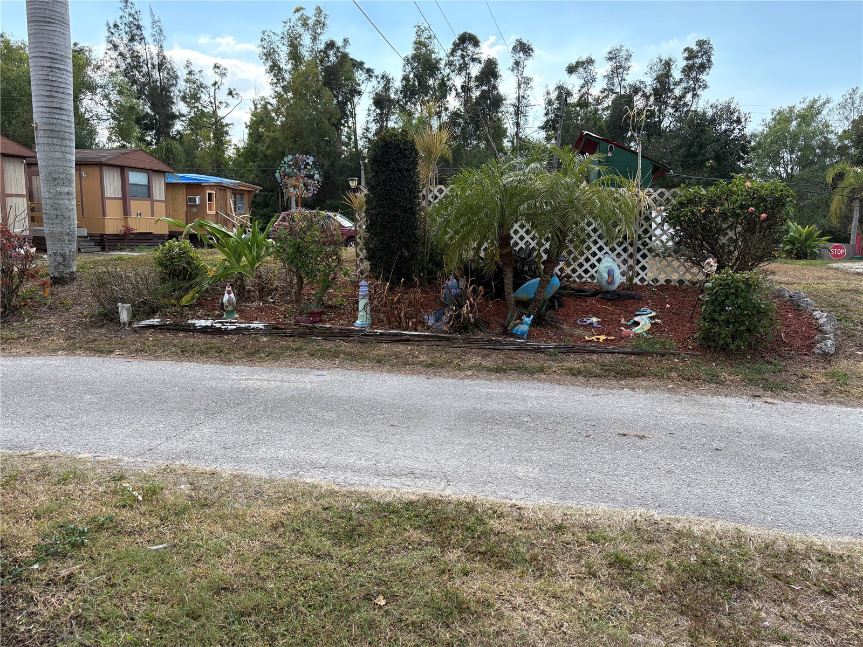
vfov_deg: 53.1
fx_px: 648
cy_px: 324
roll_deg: -1.0
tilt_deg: -9.0
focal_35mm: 26
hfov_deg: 67.3
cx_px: 432
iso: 64
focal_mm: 5.96
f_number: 1.6
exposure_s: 1/1311
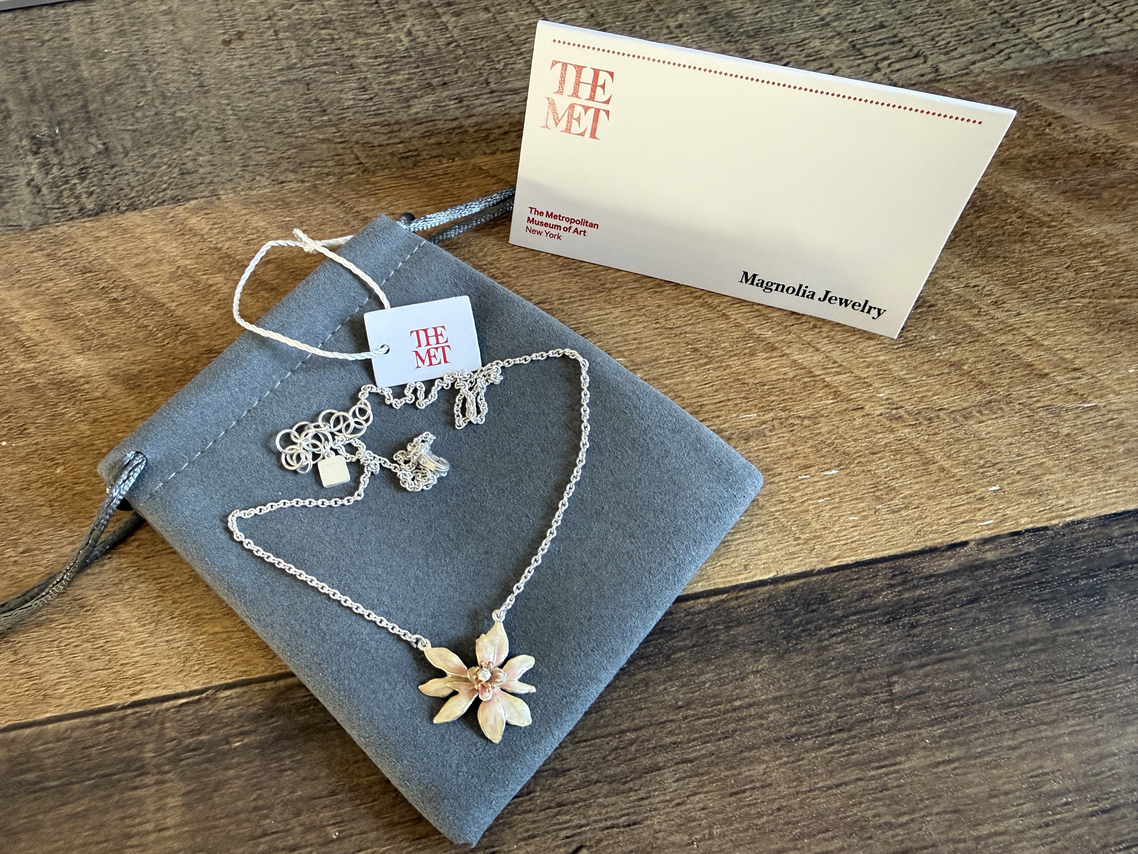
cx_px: 569
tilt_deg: -63.7
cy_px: 427
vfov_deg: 56.8
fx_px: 789
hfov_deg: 71.6
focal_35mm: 24
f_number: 2.2
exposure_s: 1/67
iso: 320
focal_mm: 2.22
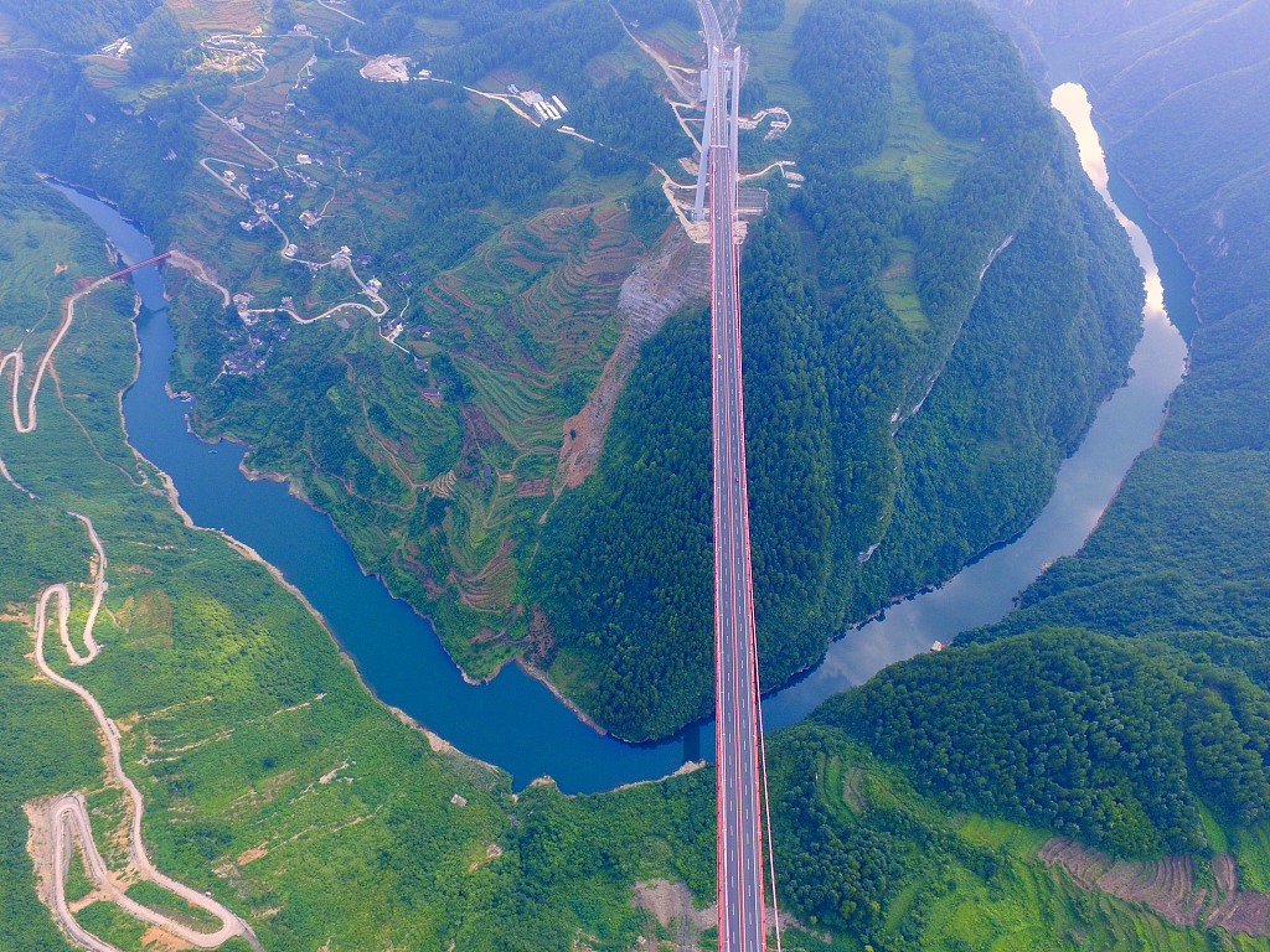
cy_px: 476
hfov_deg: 81.7
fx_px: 734
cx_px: 635
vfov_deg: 66.0
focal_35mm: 20
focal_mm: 3.61
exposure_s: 1/180
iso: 100
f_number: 2.8
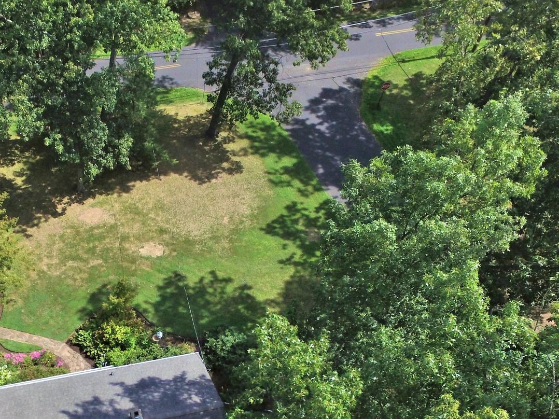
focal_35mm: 38
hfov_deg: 47.0
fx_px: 614
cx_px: 133
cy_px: 344
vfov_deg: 36.3
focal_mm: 3.61
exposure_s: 1/1600
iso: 200
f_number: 2.8
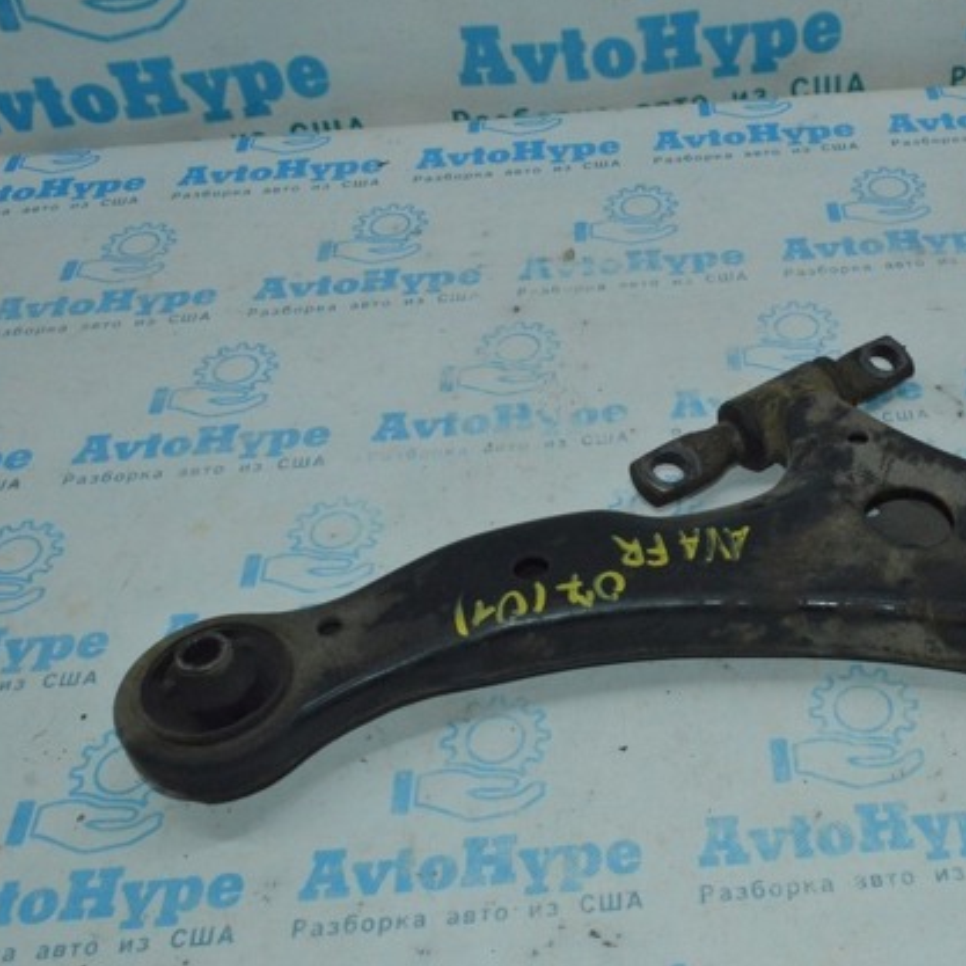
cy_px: 476
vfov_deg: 39.2
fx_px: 1358
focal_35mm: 43
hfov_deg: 38.3
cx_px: 702
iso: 3600
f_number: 16
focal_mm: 22
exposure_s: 1/200
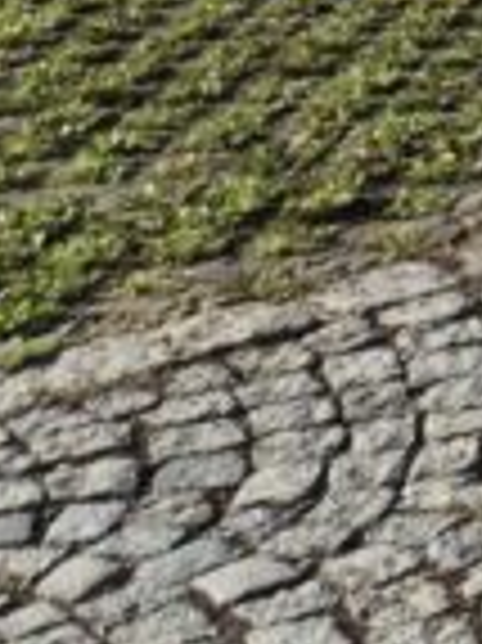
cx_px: 1608
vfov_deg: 10.0
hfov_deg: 7.5
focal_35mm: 165
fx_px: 3068
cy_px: -1076
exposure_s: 1/1552
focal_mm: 5.4
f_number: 1.8
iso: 25
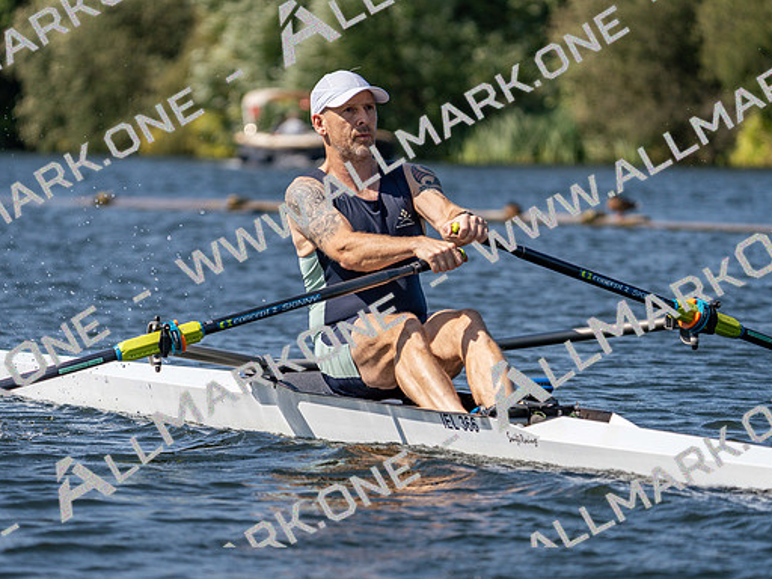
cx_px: 362
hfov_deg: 7.1
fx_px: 6245
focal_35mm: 280
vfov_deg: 5.3
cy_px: 289
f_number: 5.6
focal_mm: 257
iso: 250
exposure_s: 1/2000
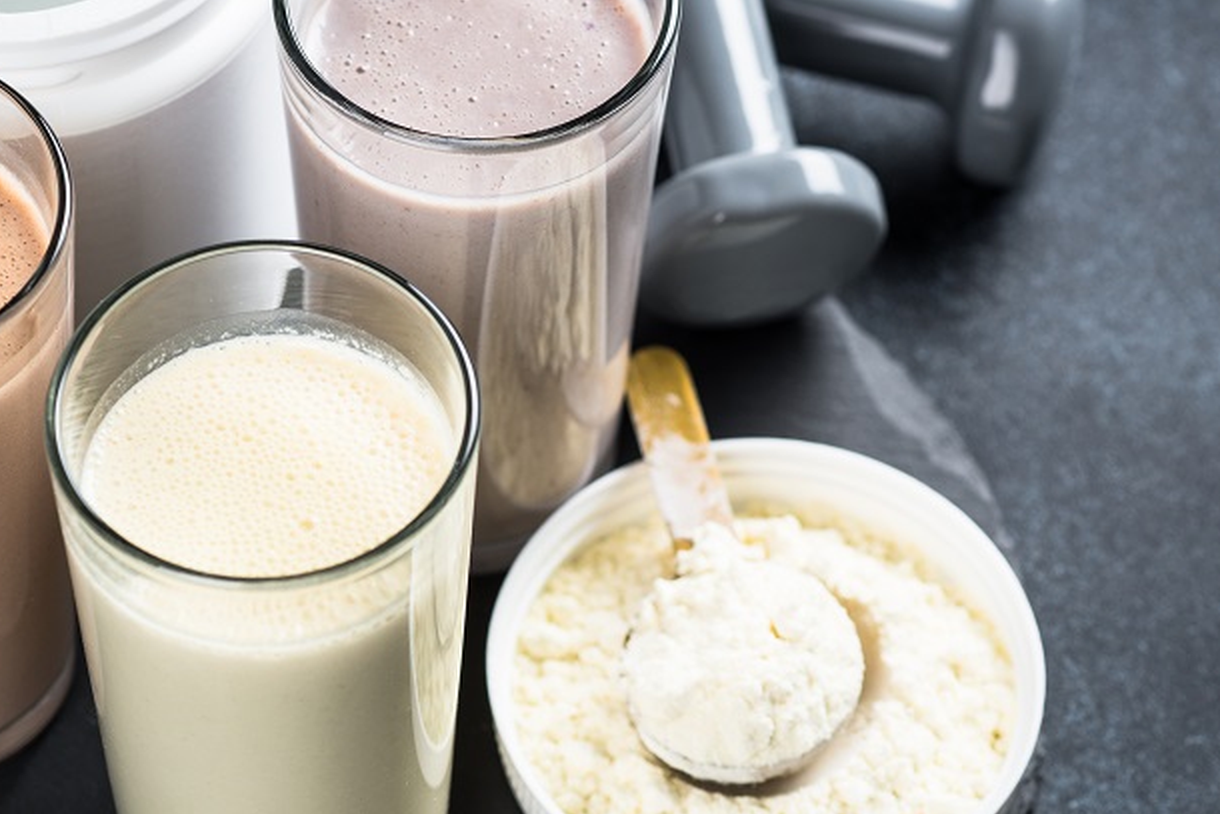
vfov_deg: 11.2
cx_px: 528
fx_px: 4169
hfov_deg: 16.6
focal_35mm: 123
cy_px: 402
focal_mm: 100
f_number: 7.1
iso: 125
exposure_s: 1/125
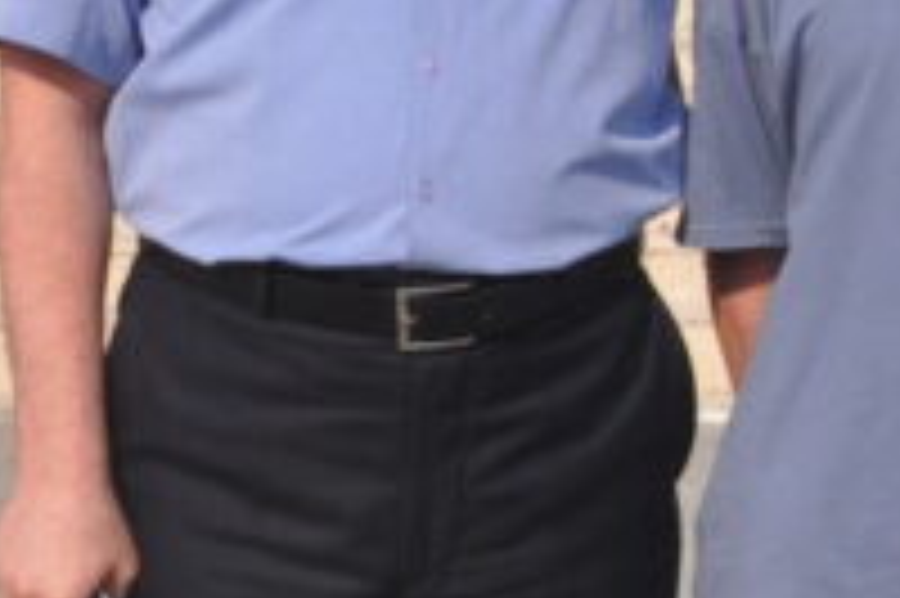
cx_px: 1332
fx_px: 5745
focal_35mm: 230
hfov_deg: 8.8
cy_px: 180
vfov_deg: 6.0
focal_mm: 24
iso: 200
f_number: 10
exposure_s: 1/400
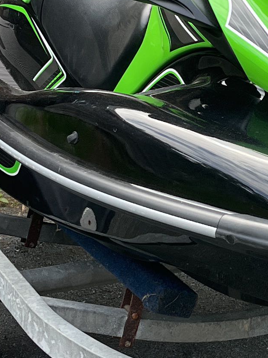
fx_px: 1301
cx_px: 273
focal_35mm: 126
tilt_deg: -12.2
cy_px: 139
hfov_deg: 11.6
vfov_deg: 15.6
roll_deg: -0.4
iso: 50
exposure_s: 1/657
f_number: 1.6
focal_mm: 5.1
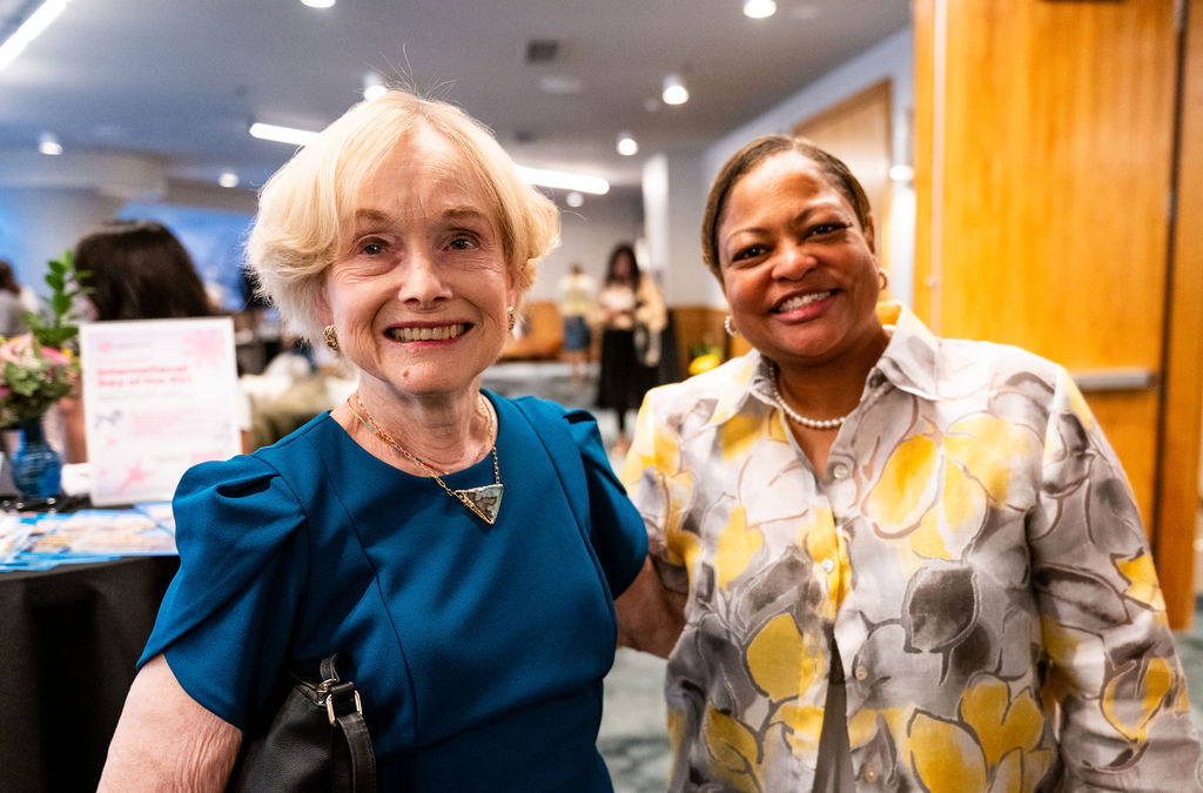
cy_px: 455
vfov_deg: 40.9
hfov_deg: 58.9
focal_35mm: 32
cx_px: 682
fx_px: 1061
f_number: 2.8
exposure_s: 1/100
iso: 1600
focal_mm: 28
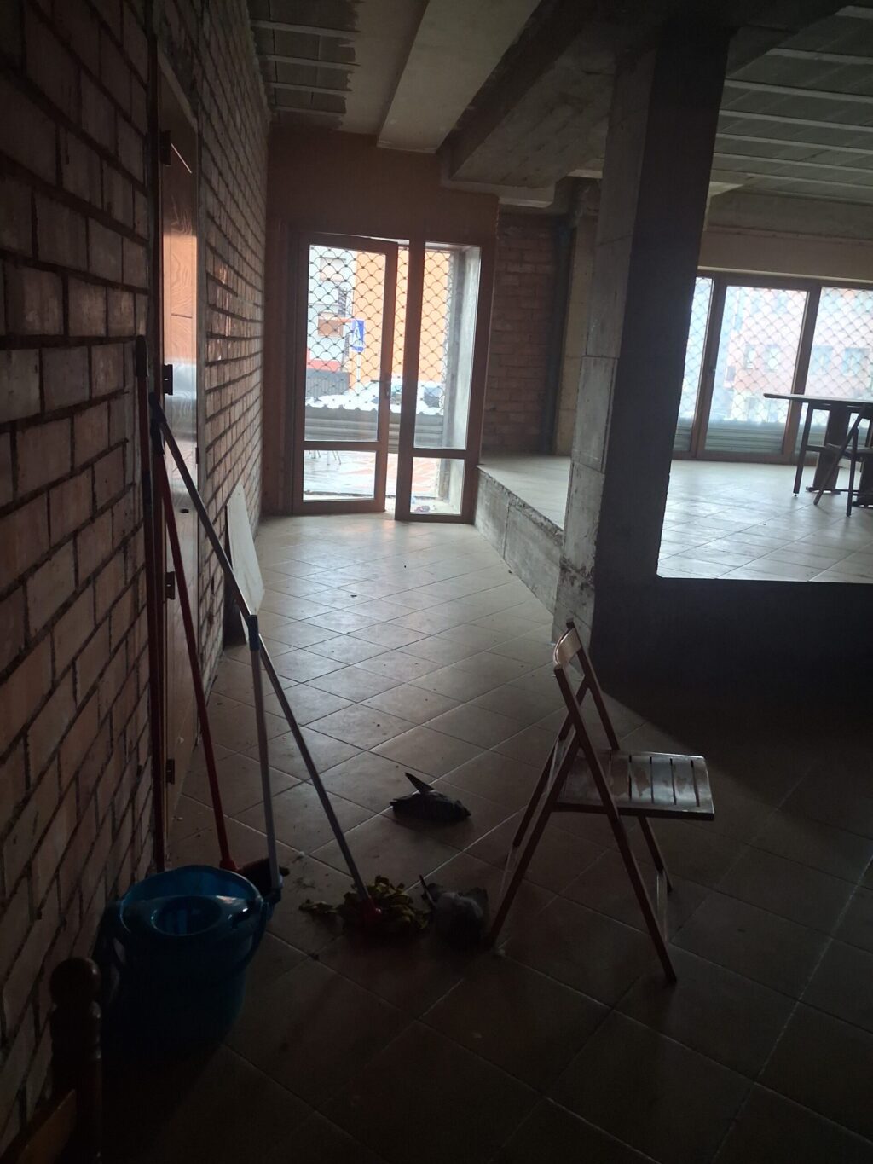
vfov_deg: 65.3
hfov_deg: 51.4
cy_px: 582
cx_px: 436
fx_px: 908
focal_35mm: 27
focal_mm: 4
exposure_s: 1/30
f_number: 1.8
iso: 500
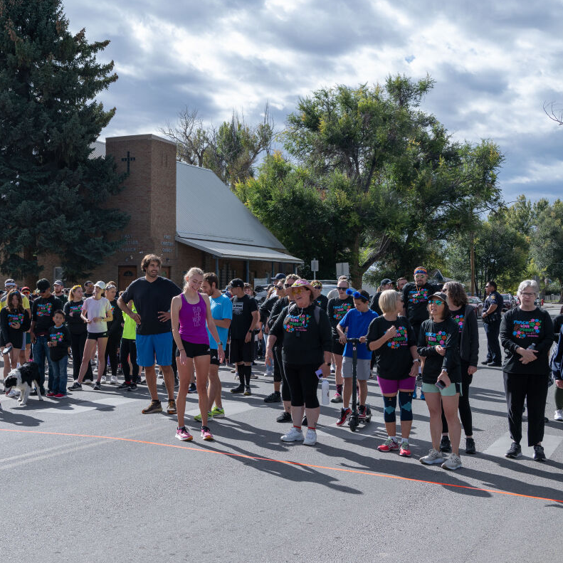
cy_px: 282
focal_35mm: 49
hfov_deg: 34.0
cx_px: 141
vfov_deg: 34.7
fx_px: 902
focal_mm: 38
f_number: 8
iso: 220
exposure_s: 1/400
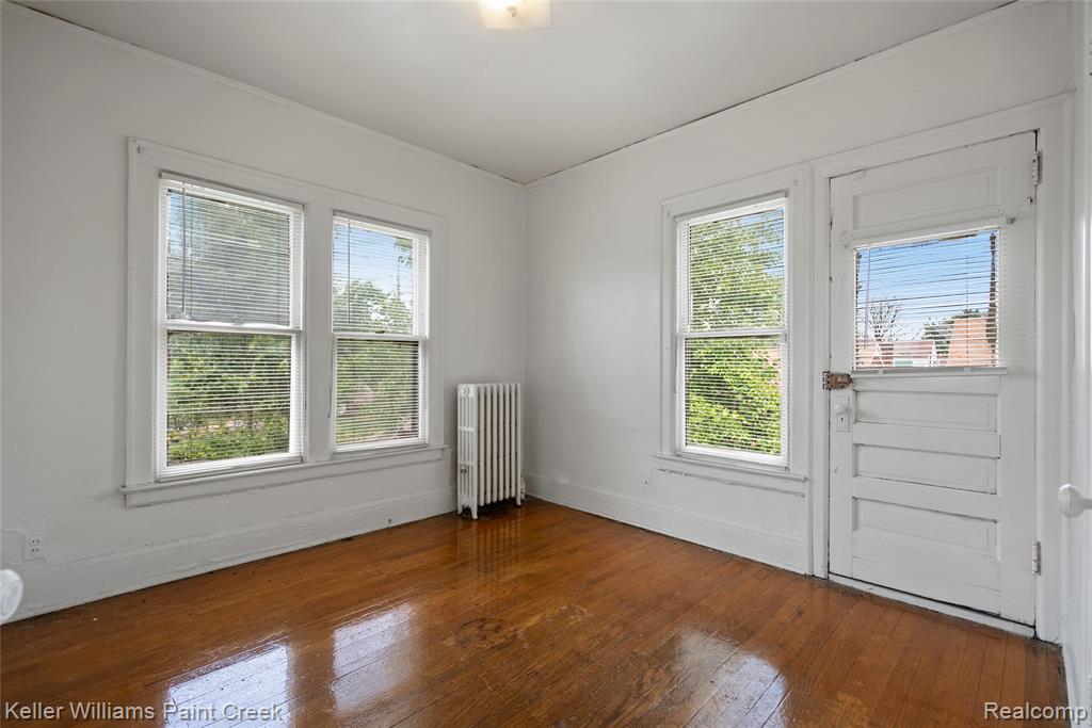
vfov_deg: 73.8
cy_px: 364
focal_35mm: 16
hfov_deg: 96.7
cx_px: 546
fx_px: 485
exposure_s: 1/15
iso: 100
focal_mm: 16
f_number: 4
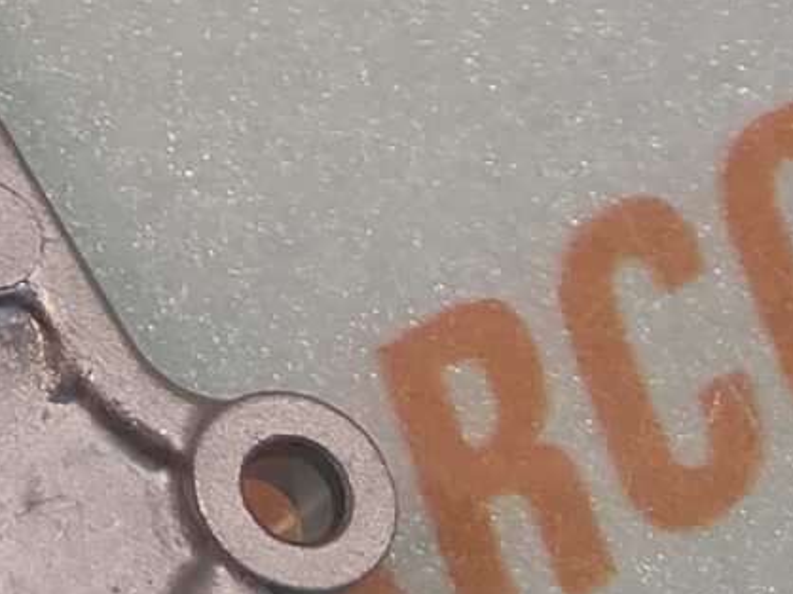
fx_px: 2381
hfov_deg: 13.8
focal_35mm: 104
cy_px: -541
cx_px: -1078
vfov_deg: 12.7
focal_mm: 4.74
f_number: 1.79
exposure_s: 1/50
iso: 129
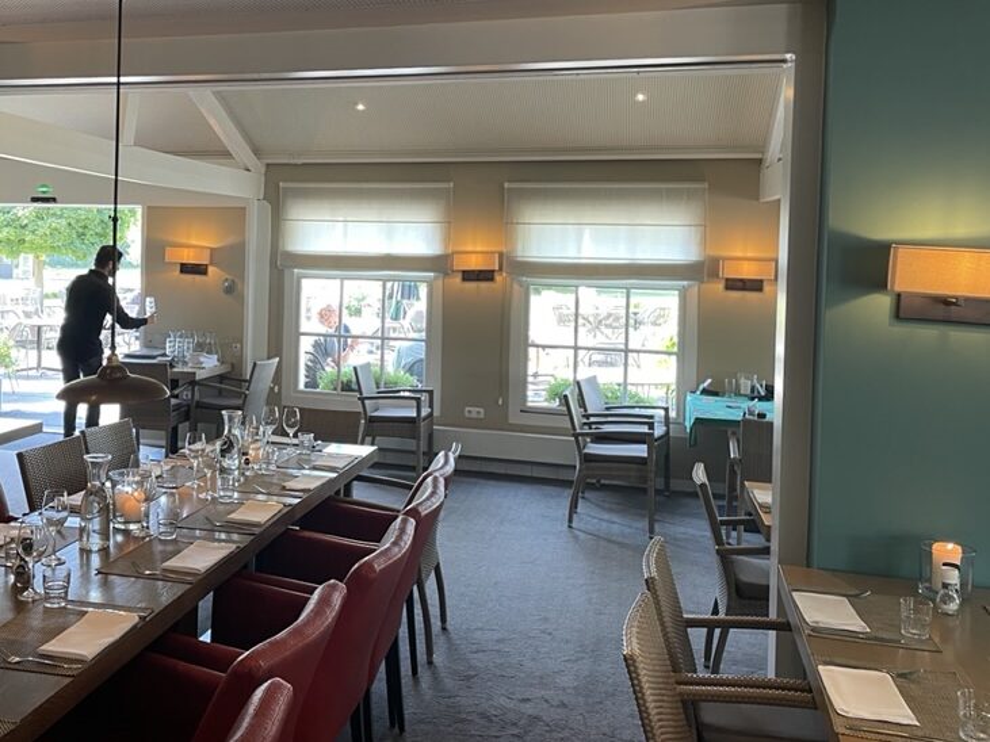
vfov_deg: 53.0
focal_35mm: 26
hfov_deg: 67.3
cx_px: 495
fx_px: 743
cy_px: 371
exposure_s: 1/50
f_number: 1.6
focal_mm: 4.2
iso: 64
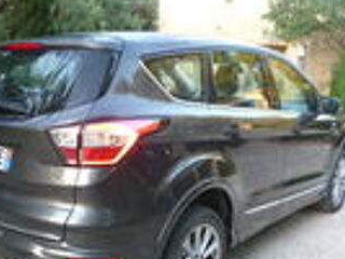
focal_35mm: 45
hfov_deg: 41.9
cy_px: 182
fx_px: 448
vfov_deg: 31.8
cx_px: 141
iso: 125
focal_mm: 5.4
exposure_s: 1/30
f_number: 2.9
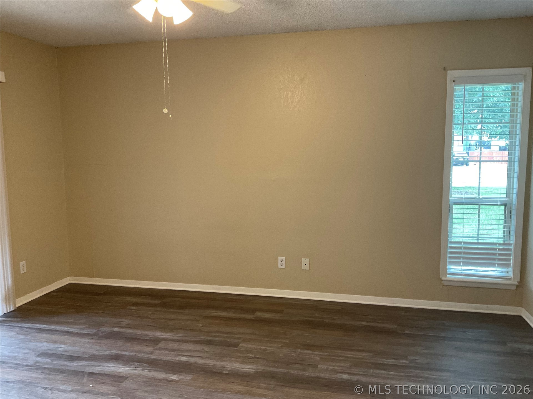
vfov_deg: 48.2
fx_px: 447
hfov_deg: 61.7
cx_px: 266
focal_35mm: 29
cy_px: 200
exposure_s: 1/60
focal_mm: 3
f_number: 1.8
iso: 125
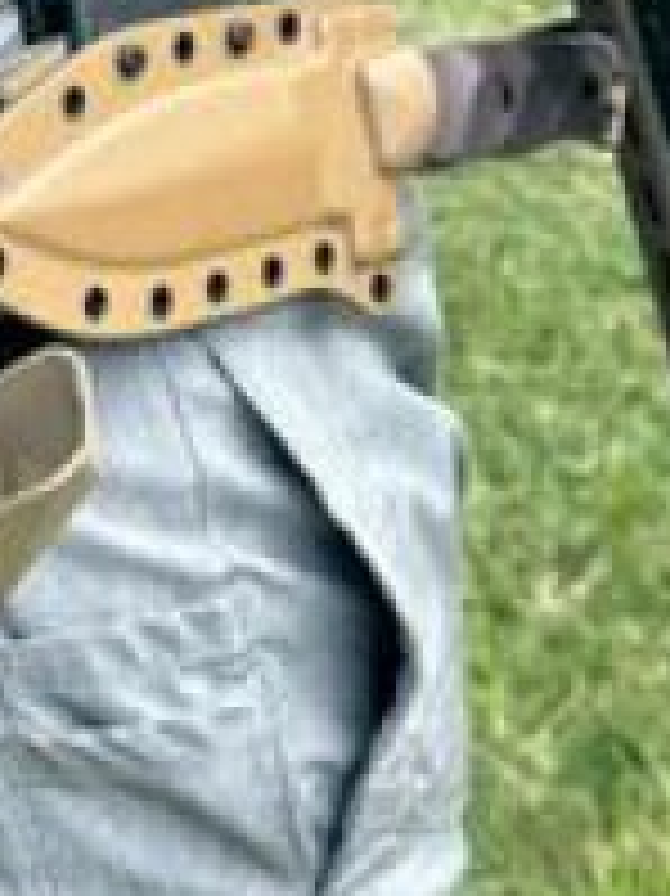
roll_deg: +1.1
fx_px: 3746
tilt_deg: -6.9
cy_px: -860
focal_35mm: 145
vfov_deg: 12.2
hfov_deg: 10.2
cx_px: 261
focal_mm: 6.86
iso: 80
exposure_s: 1/1112
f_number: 1.78
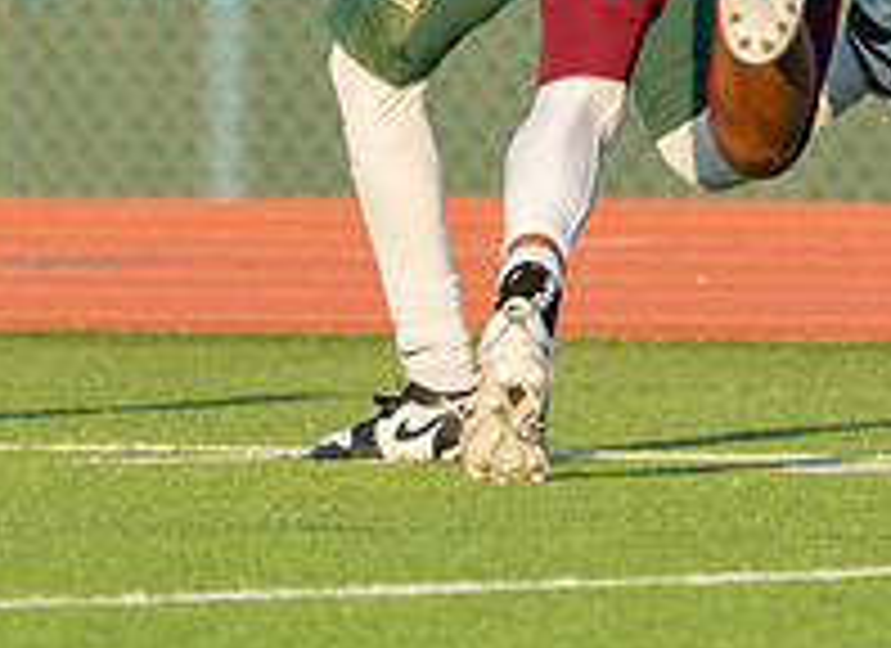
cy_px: -289
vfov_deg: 0.8
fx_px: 47002
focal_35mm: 1846
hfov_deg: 1.1
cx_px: 842
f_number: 5.6
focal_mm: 400
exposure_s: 1/1250
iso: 800
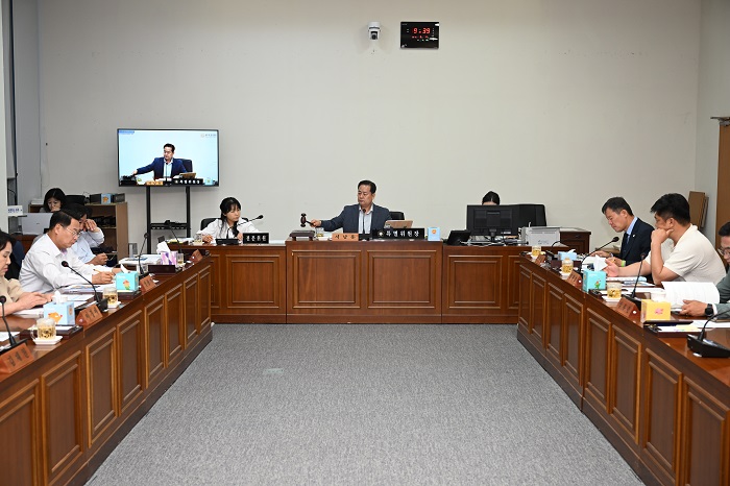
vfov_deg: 29.8
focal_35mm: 45
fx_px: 912
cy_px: 243
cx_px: 365
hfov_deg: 43.6
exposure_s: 1/200
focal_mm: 45
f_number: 4
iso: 640
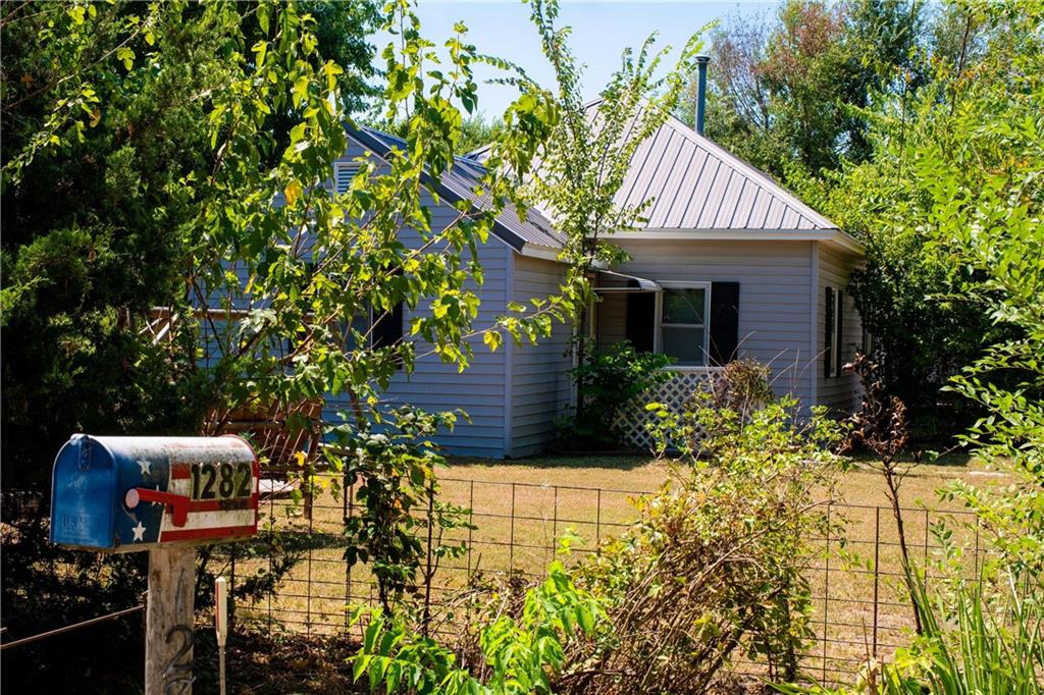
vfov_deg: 26.5
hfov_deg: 38.9
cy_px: 348
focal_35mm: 51
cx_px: 522
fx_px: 1478
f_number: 9
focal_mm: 34.2
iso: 125
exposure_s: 1/125
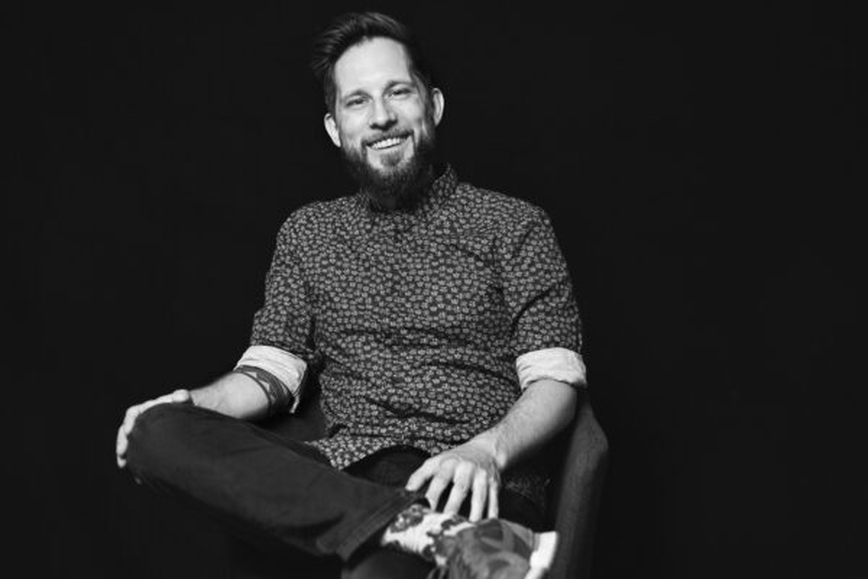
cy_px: 290
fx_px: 1326
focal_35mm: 55
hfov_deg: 36.2
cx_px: 434
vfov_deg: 24.6
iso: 160
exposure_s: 1/125
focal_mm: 55
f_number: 2.8
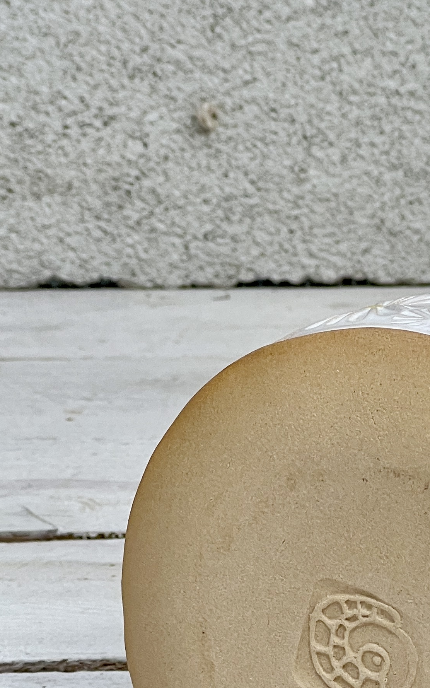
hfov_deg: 7.1
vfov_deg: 11.2
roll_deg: +0.6
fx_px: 3469
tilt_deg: -21.7
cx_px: 489
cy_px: 695
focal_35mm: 185
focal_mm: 9
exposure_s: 1/99
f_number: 2.8
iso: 64
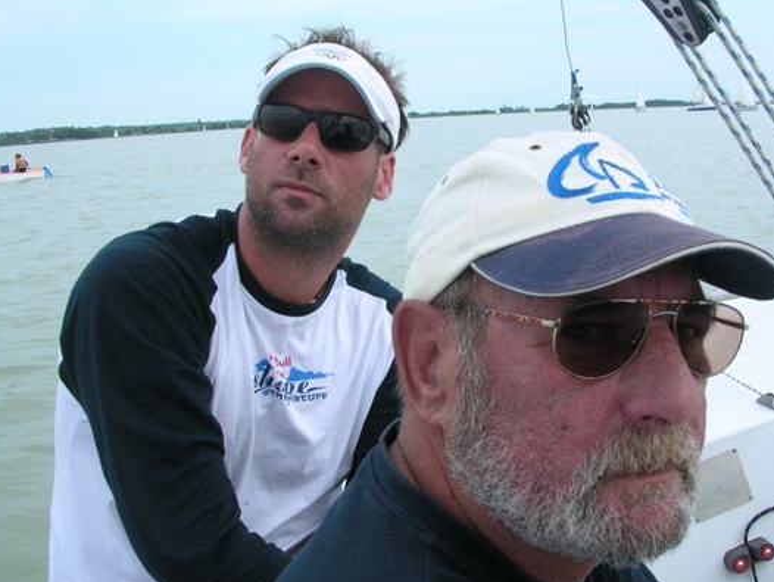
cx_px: 455
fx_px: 1007
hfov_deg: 41.9
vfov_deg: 32.1
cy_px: 340
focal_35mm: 45
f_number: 4.5
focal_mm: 5.6
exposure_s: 1/215
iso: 100
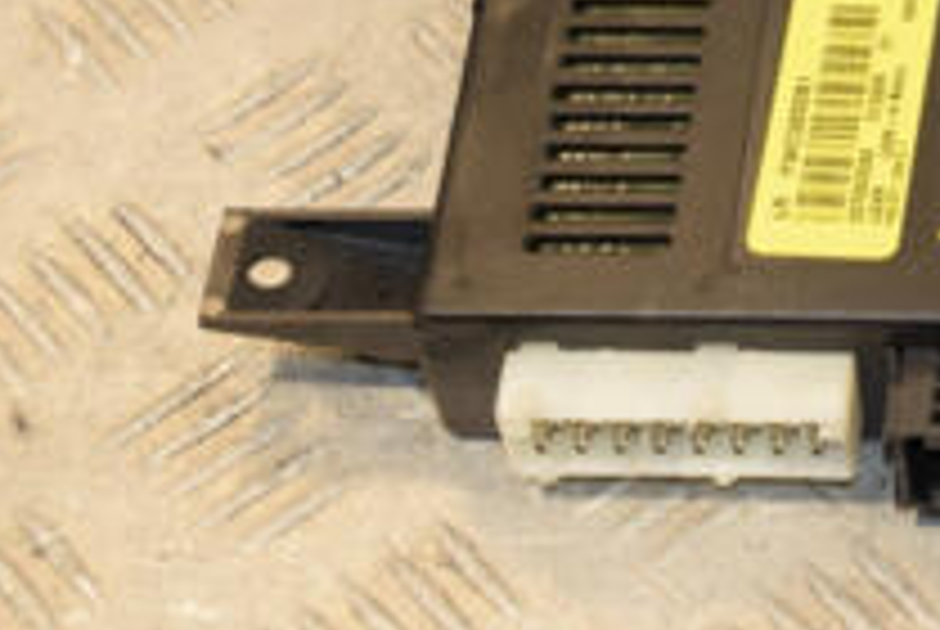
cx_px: 1043
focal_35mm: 172
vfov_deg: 8.0
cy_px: -14
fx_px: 4497
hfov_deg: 11.7
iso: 800
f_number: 8
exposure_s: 1/200
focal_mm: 40
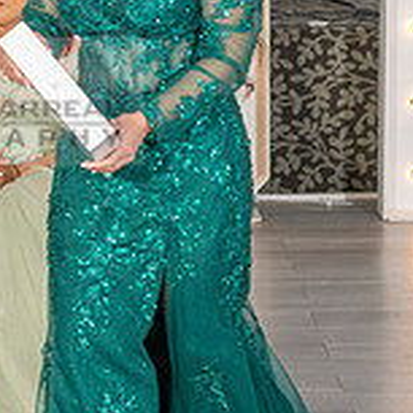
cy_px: 101
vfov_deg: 9.9
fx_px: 2389
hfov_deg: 9.7
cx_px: -84
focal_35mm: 177
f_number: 3.5
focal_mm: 55
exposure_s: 1/200
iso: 500
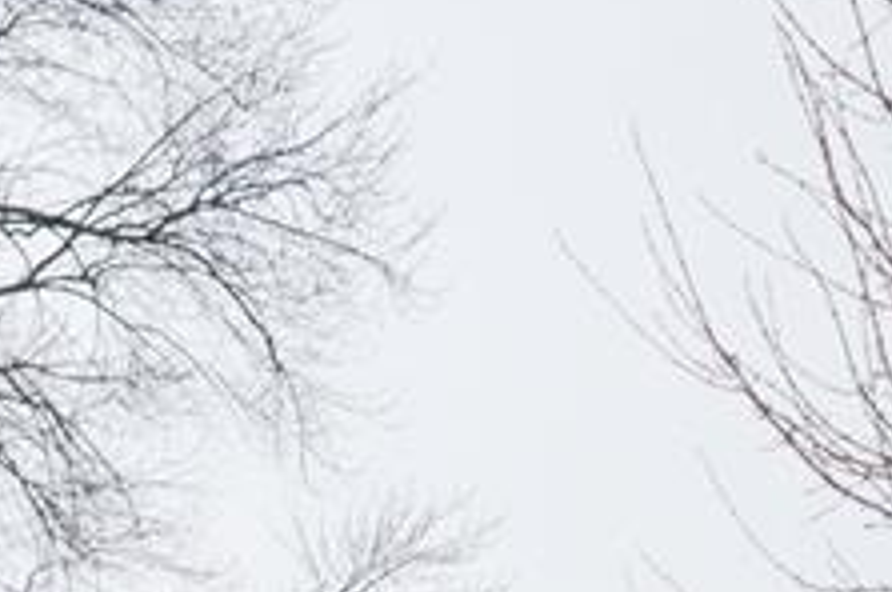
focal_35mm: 138
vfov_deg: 9.2
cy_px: 1240
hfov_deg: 13.8
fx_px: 3414
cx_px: -512
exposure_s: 1/125
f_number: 4
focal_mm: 20
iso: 280
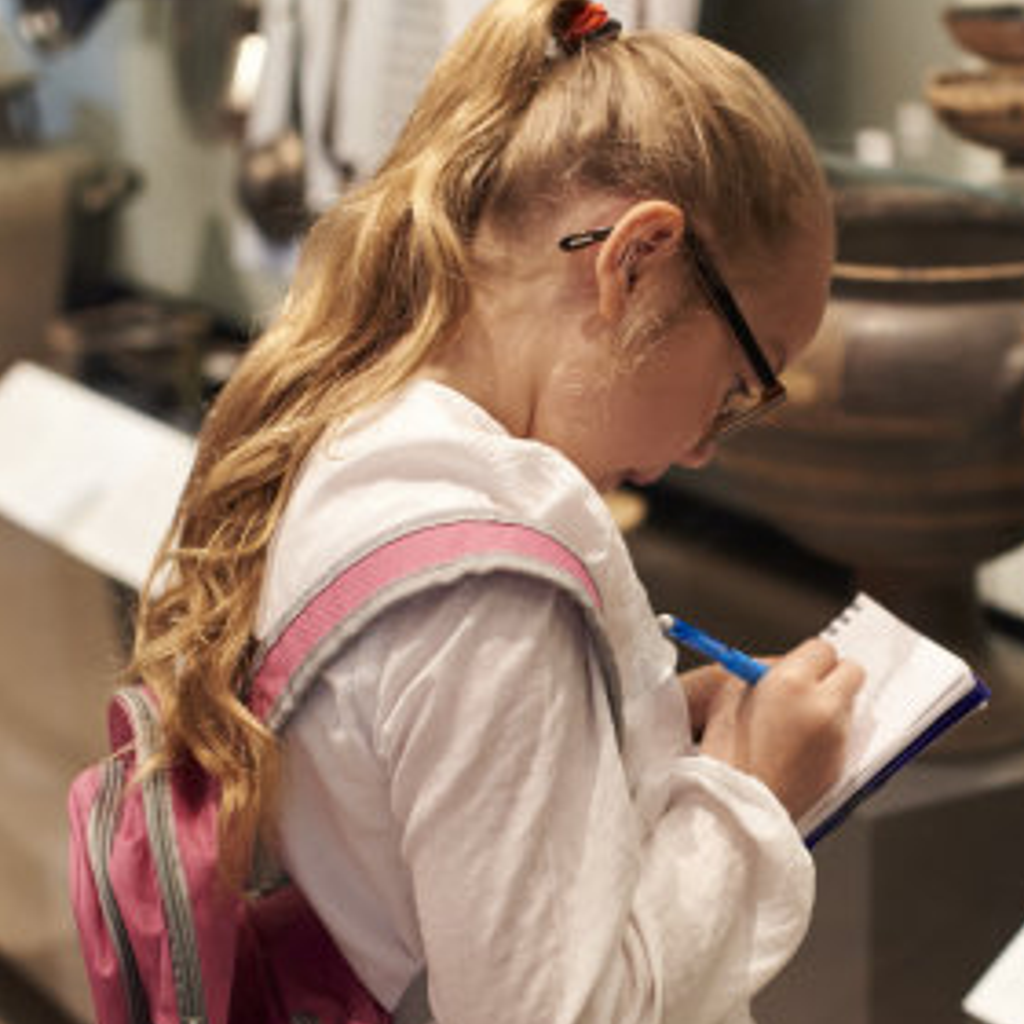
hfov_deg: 18.6
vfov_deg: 18.6
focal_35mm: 93
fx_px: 3113
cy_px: 682
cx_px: 764
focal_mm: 50
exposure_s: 1/125
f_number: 3.2
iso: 1000
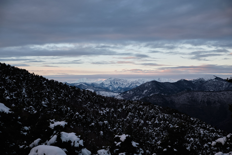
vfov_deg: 31.2
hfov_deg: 45.4
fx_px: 277
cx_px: 116
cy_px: 78
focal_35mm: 43
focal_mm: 28.9
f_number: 3.2
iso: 200
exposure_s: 1/170
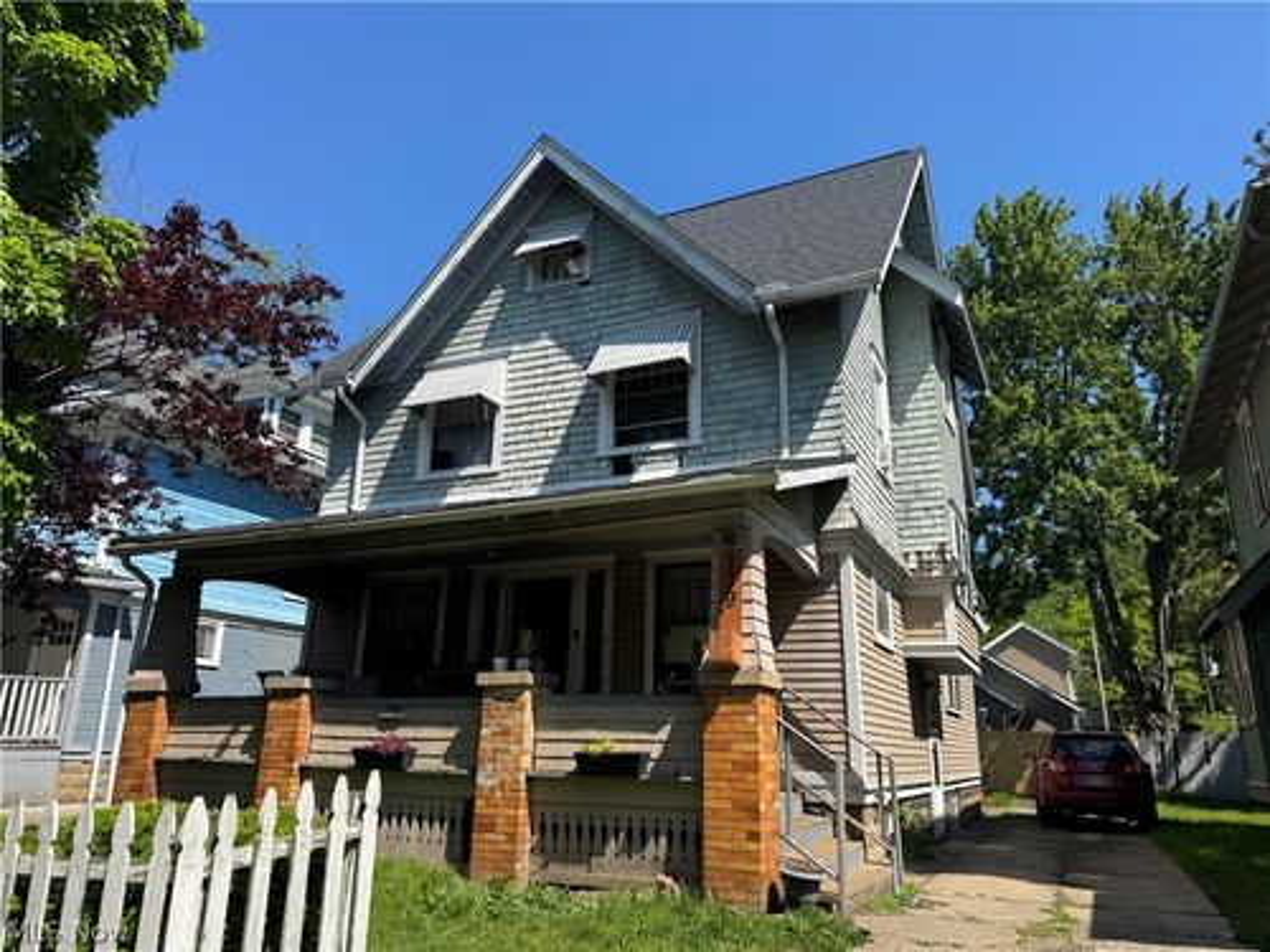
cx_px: 635
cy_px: 476
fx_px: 881
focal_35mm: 24
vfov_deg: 56.8
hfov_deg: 71.6
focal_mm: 6.76
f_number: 1.78
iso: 80
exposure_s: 1/3413
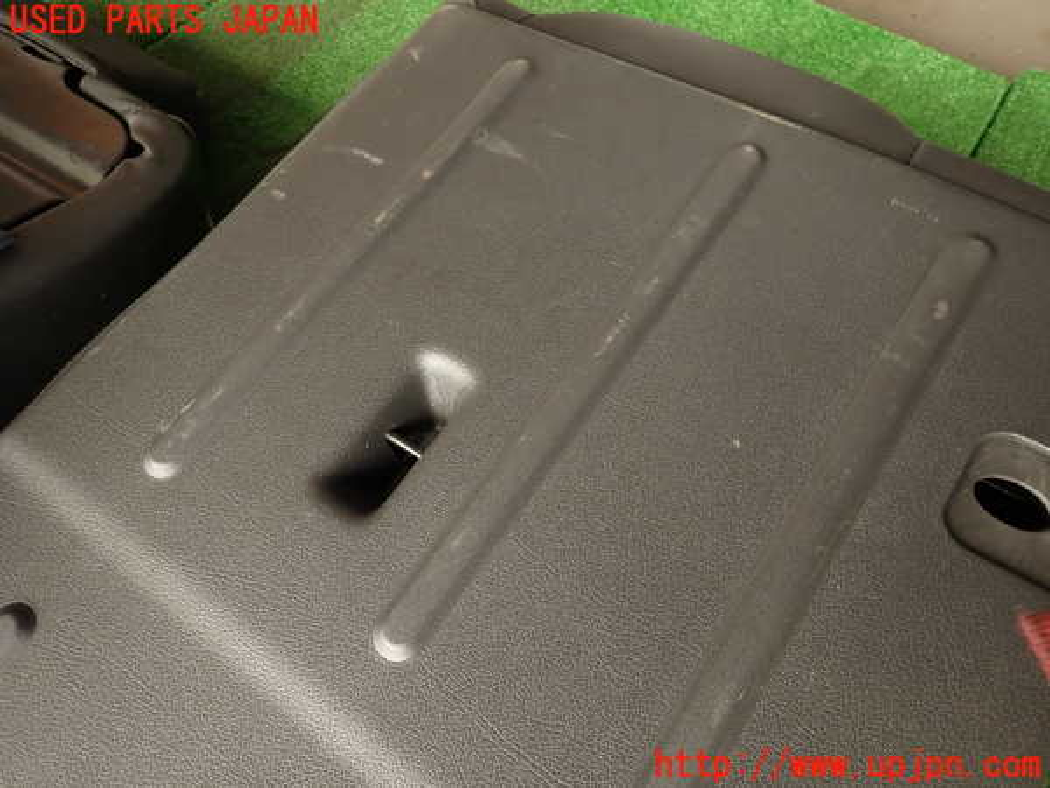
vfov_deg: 54.9
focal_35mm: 25
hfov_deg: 69.4
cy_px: 394
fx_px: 758
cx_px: 525
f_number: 2
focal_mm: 4.5
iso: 100
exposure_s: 1/60
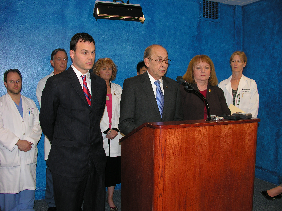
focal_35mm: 35
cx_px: 141
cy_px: 106
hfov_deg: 52.6
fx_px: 285
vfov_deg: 40.7
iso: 50
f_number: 2.8
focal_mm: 8.9
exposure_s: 1/60.1
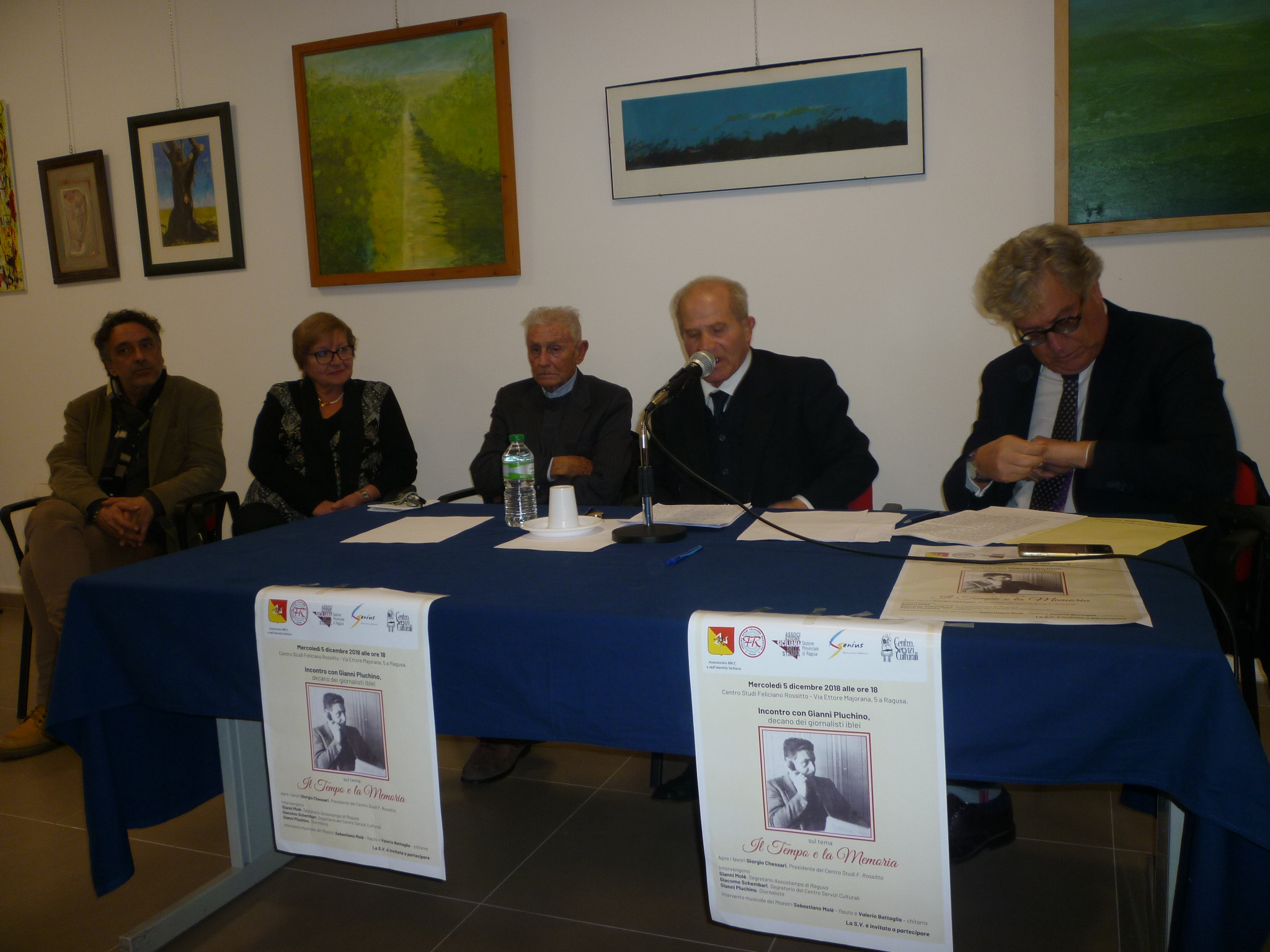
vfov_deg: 48.2
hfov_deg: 61.7
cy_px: 476
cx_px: 635
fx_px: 1064
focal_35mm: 29
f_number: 3.3
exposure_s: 1/30
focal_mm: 5.2
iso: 100
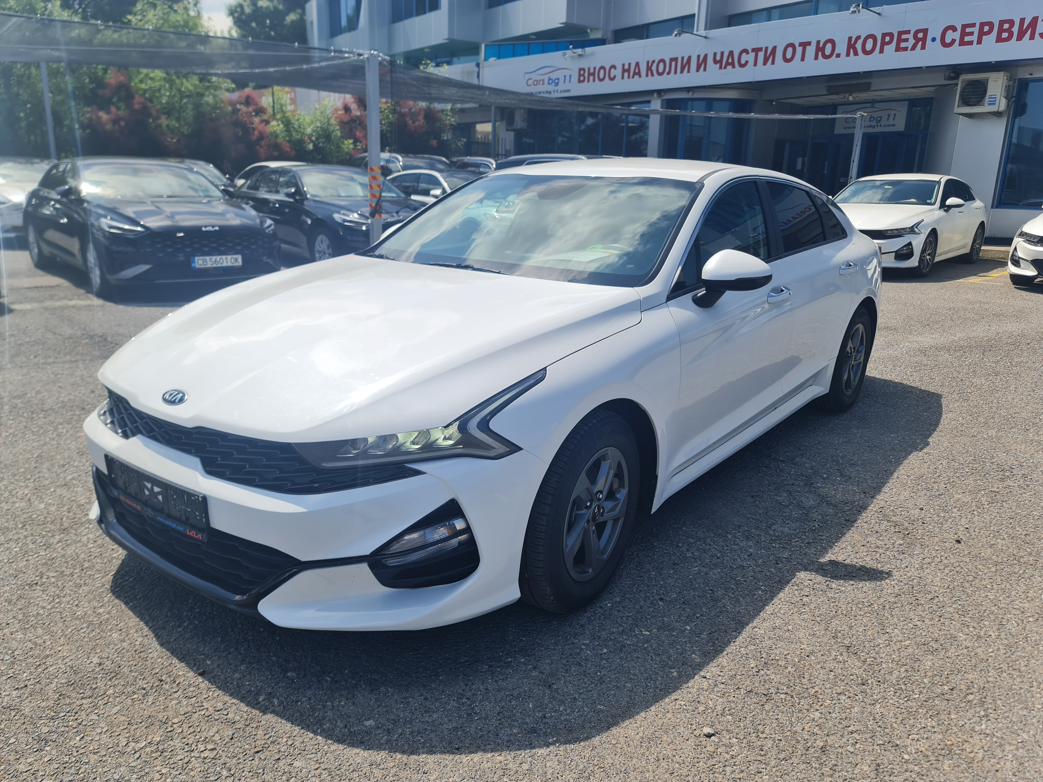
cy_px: 391
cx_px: 522
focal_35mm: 25
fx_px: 753
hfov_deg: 69.4
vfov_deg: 54.9
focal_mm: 7
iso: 50
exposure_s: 1/1232
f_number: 1.8
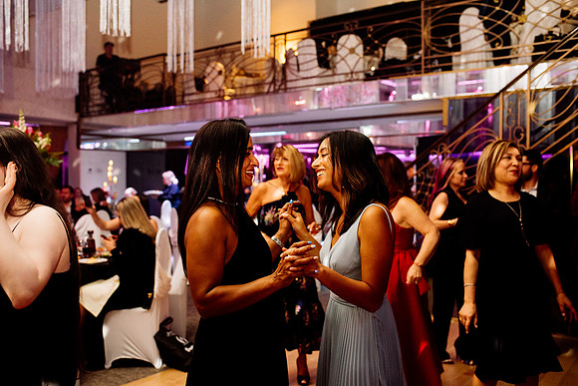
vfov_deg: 37.9
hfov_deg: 54.4
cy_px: 193
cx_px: 289
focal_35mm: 35
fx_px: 562
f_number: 2.8
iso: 1250
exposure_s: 1/200
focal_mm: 35
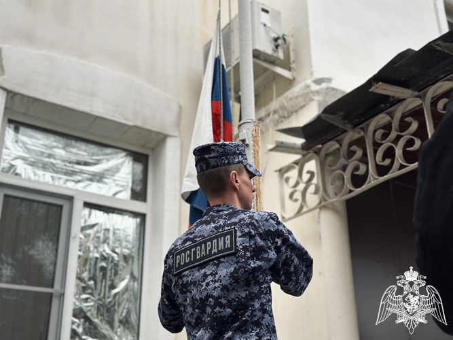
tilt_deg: +24.0
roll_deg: +0.1
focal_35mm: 48
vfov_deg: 30.3
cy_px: 170
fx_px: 628
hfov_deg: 39.7
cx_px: 226
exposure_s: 1/278
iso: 80
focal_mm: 6.86
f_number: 1.78
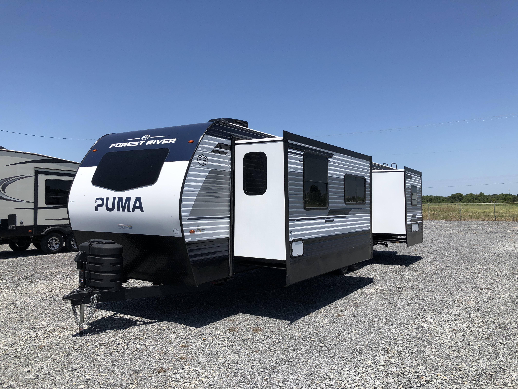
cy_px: 194
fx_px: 419
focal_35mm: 28
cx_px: 259
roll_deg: +1.2
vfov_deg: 49.7
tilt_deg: +2.0
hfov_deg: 63.4
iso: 20
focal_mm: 3.99
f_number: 1.8
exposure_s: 1/2525
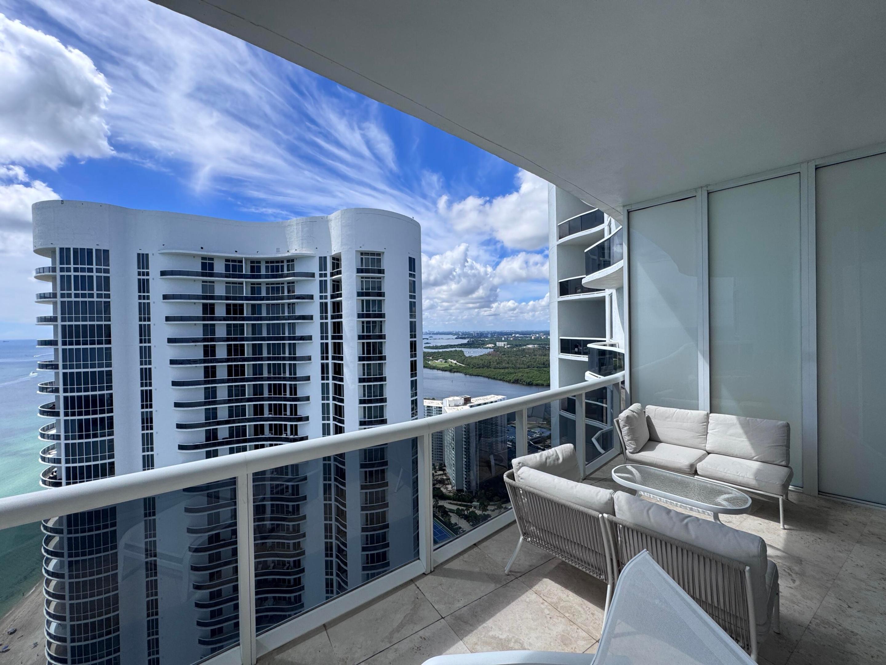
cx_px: 443
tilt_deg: -1.3
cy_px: 332
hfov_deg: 102.1
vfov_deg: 85.7
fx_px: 358
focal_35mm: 14
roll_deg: +0.5
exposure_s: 1/2985
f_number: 2.2
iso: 50
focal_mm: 2.22
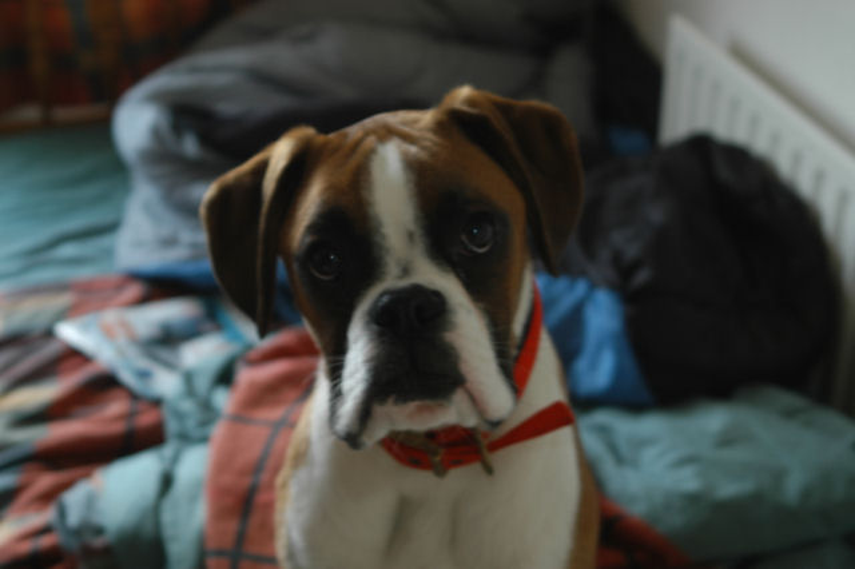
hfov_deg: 31.9
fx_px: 1495
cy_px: 284
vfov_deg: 21.5
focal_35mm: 63
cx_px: 428
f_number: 4.8
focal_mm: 42
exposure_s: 1/20
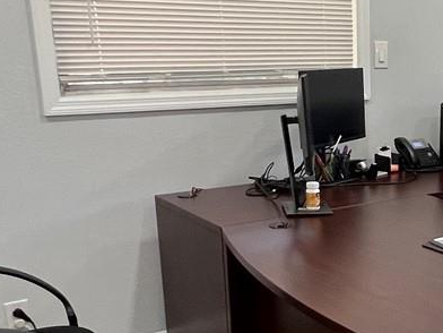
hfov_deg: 33.2
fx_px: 678
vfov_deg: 27.2
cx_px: 442
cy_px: 246
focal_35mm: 53
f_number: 1.8
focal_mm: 1.57
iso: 200
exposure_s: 1/120
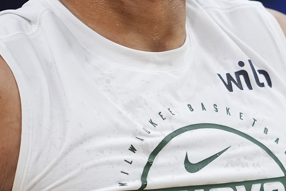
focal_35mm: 1498
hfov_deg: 1.4
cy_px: -93
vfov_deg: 0.9
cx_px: 416
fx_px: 11900
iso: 3200
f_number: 2.8
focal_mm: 400
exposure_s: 1/1600
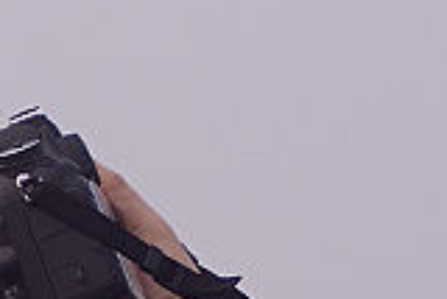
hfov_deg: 2.4
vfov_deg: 1.6
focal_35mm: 840
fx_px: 10439
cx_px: -1302
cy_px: 958
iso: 100
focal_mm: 70
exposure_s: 1/400
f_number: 4.5
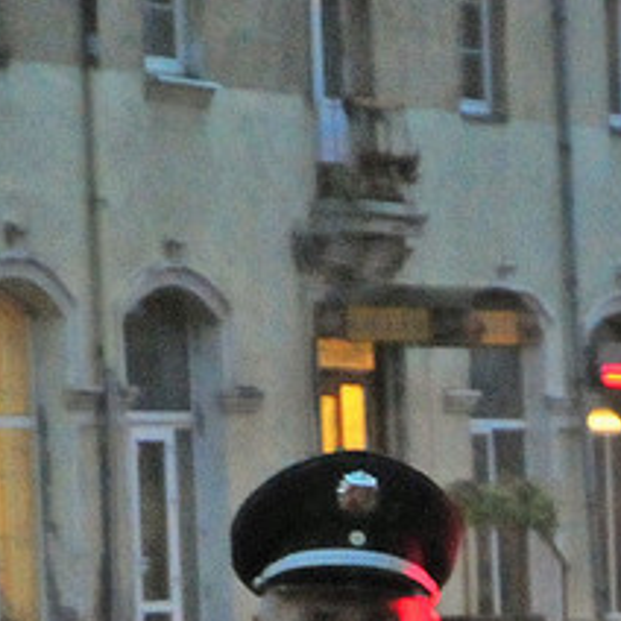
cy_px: 1122
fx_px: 8423
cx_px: 1219
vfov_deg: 4.2
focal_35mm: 415
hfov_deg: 4.2
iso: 2500
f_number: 5
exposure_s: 1/80
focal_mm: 48
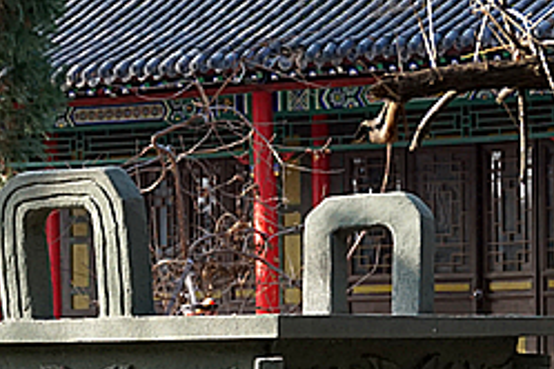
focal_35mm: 154
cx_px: 238
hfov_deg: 13.3
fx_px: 2370
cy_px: 422
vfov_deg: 8.8
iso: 800
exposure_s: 1/640
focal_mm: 32
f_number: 5.6
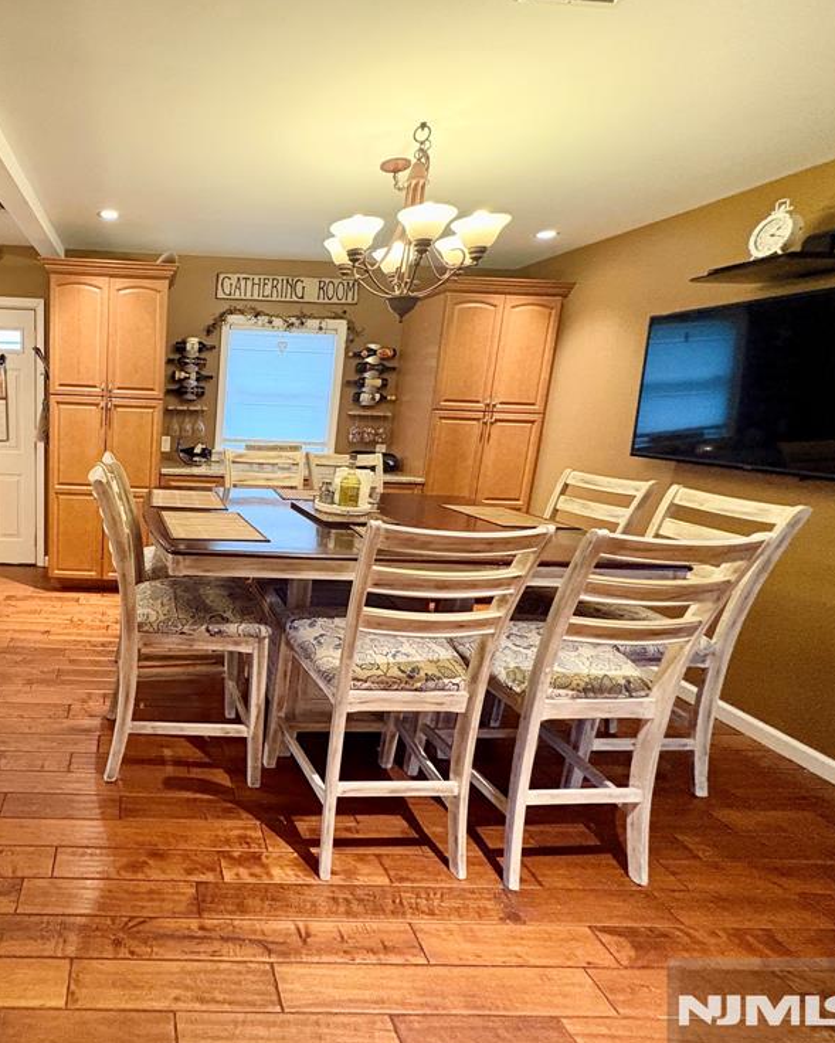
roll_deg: -1.4
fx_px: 587
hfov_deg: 63.9
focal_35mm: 19
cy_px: 516
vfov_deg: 83.3
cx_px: 153
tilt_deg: -11.5
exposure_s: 1/60
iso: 800
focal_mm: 2.22
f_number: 2.2
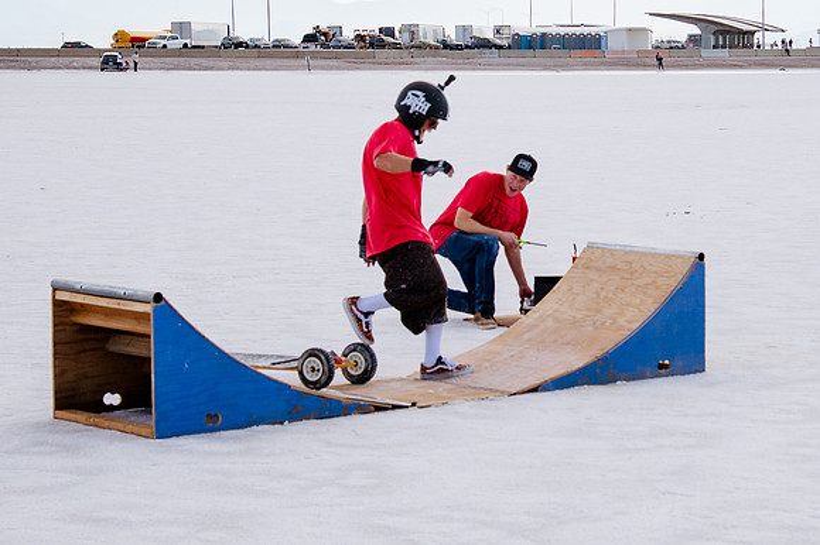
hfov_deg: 19.1
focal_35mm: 106
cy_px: 212
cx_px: 578
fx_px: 2420
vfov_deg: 12.9
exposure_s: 1/2500
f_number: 5.6
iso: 400
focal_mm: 50
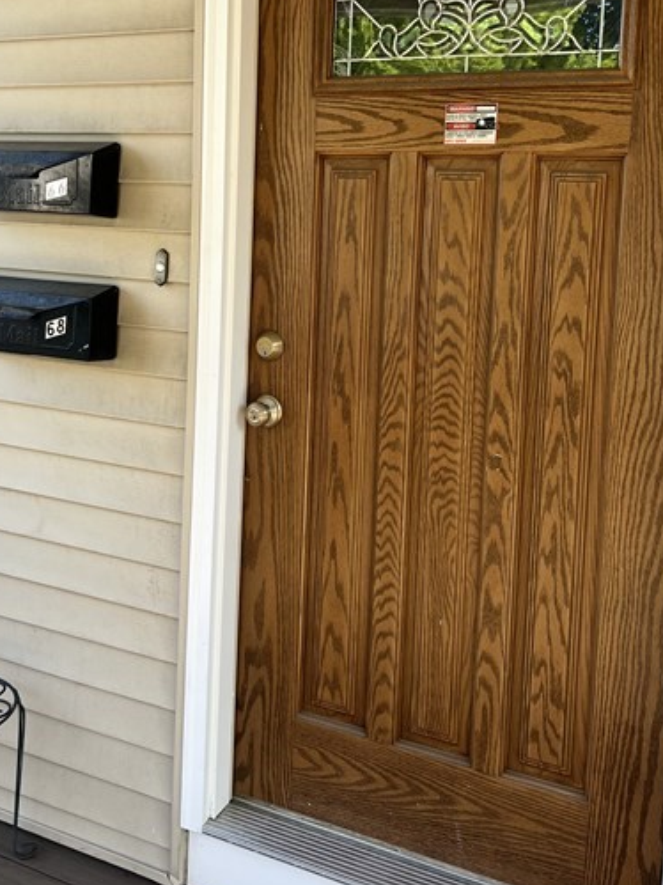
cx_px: 316
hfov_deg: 35.9
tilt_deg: -2.8
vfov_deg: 46.2
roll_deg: -1.8
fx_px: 1022
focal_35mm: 40
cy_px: 312
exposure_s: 1/222
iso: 40
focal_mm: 5.7
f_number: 1.5
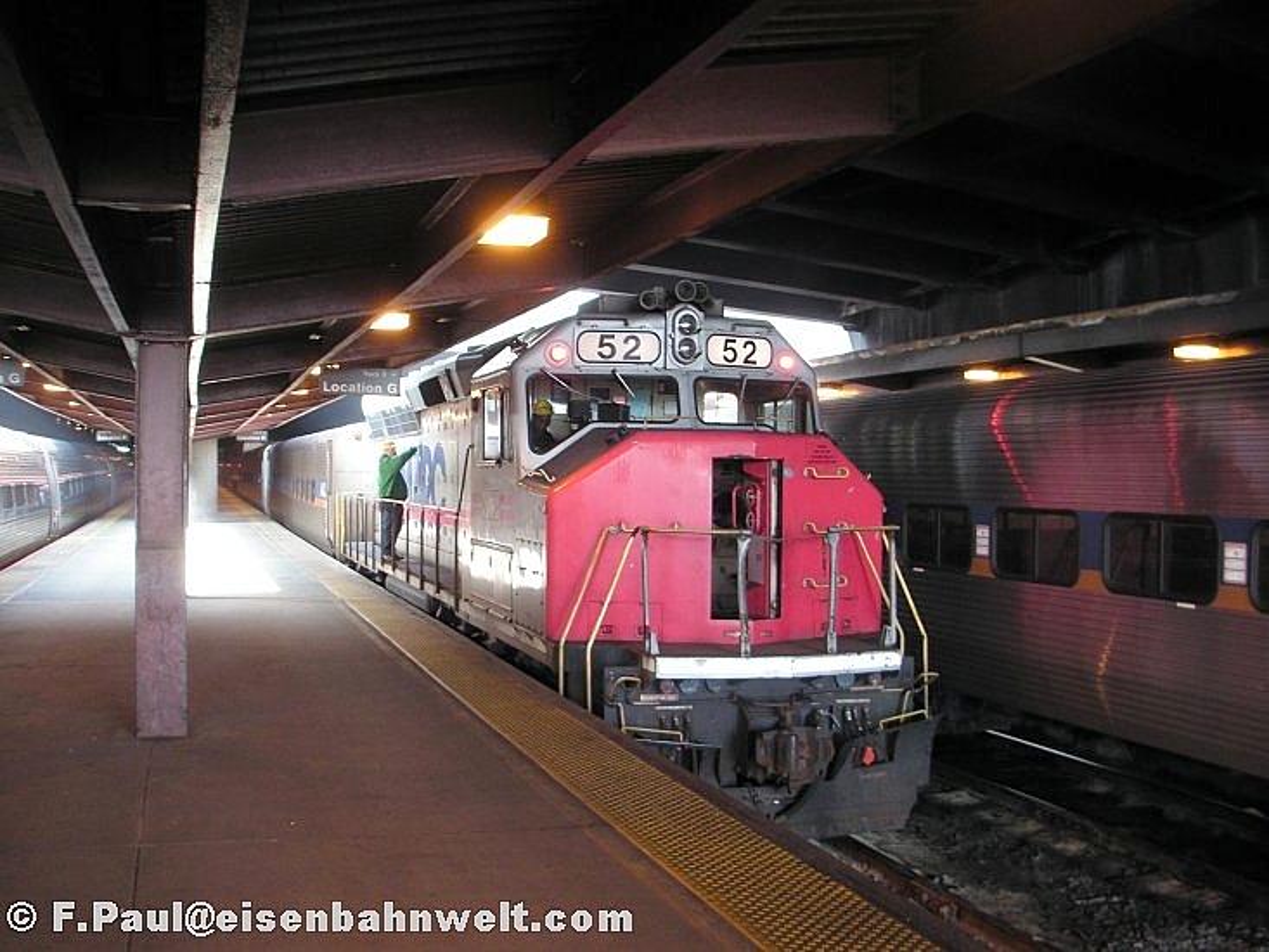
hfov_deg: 49.0
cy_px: 476
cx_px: 634
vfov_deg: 37.7
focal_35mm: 38
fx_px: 1393
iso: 100
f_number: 3.3
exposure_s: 1/10
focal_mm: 6.3
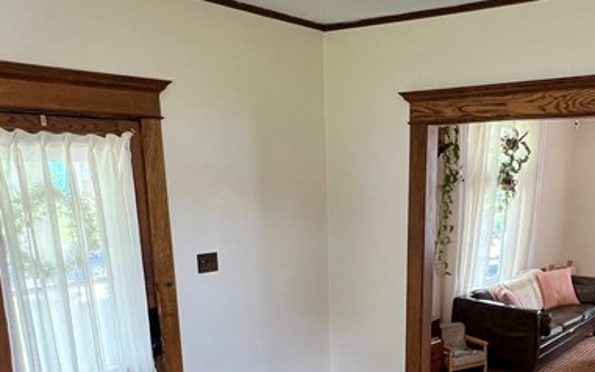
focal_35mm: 37
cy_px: 377
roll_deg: +0.6
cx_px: 353
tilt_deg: -18.5
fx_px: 600
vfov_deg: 31.7
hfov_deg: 52.4
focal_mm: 1.57
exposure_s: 1/60
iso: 160
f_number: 1.8
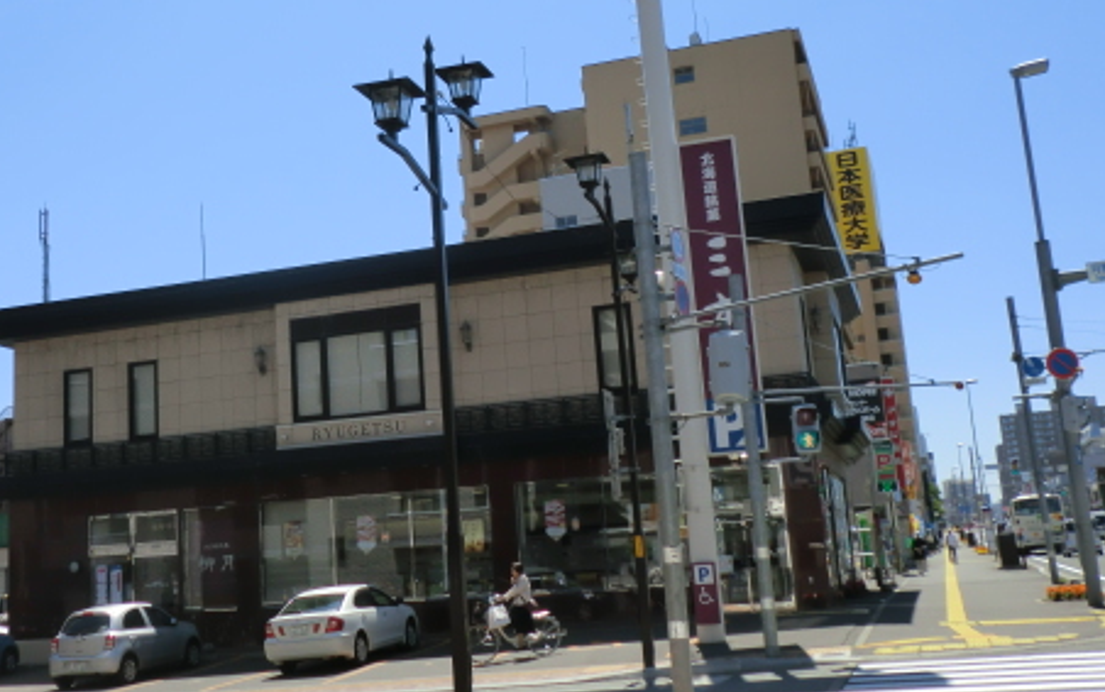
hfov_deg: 41.4
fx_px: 1446
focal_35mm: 48
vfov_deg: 26.8
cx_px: 396
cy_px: 274
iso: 50
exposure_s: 1/800
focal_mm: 5.8
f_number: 3.5
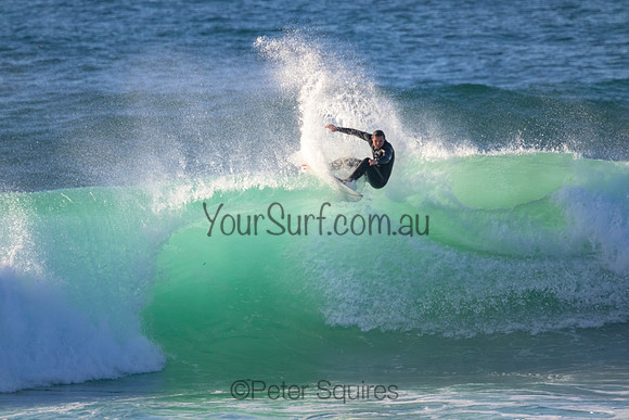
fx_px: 13980
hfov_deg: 2.6
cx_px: 314
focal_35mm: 800
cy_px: 210
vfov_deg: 1.7
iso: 1400
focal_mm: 800
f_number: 11
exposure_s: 1/1600
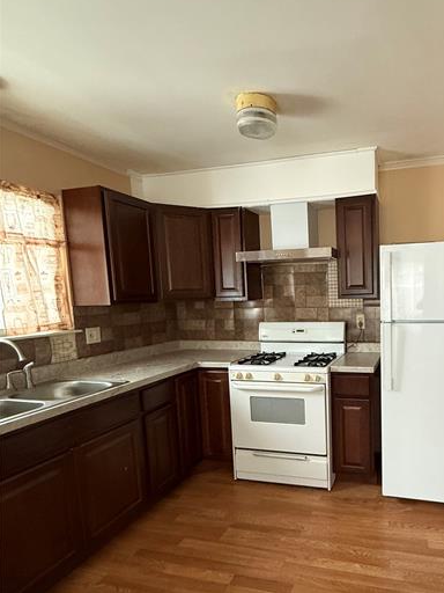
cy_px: 336
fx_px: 359
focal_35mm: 21
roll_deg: +1.6
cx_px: 332
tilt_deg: -6.6
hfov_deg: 60.1
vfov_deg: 78.6
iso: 500
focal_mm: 2.22
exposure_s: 1/60
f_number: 2.2
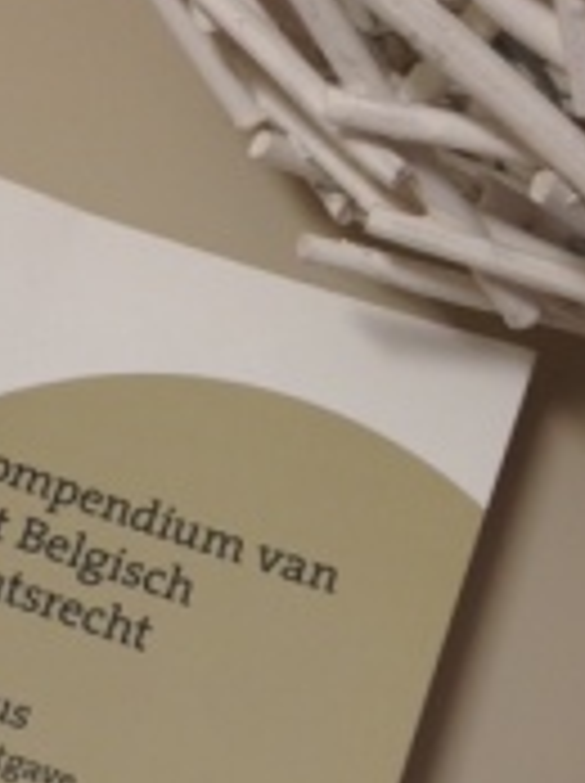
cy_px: 688
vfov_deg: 25.0
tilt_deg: -74.9
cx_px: 76
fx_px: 1717
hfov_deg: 19.1
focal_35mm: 76
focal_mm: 4.12
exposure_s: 1/20
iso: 64
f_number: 2.4
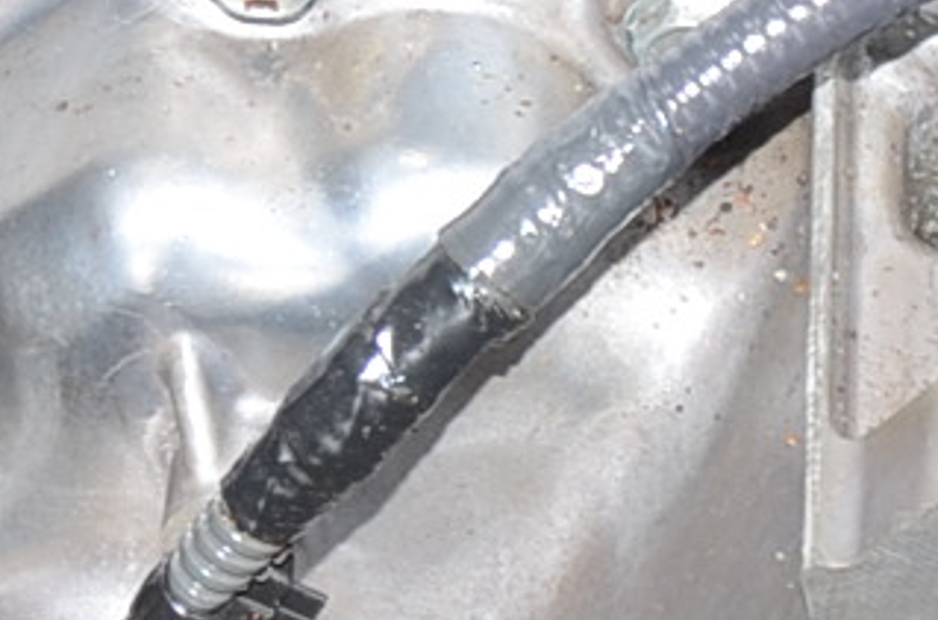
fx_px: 7225
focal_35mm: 278
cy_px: 400
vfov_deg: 4.9
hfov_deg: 7.3
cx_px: 1508
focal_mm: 24
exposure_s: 1/60
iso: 100
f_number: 5
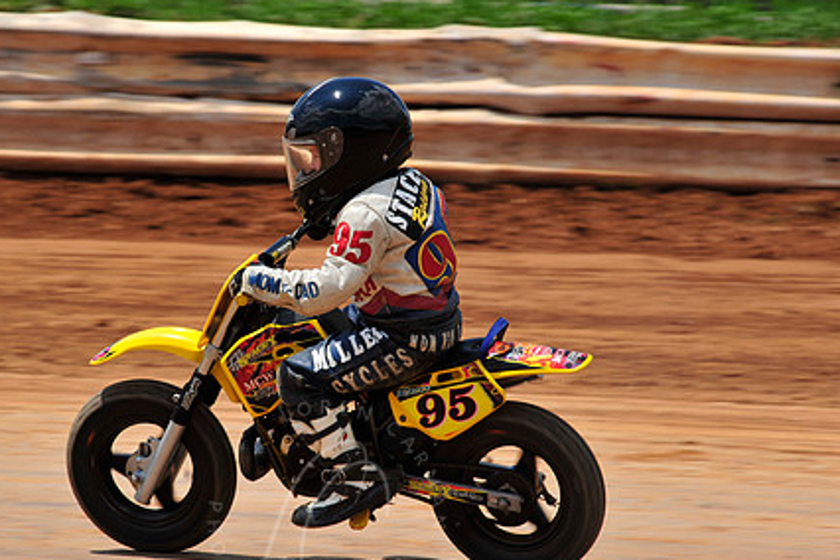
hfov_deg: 7.6
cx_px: 325
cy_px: 337
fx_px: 6346
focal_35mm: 272
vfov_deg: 5.1
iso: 200
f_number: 11
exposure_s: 1/400
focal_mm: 200
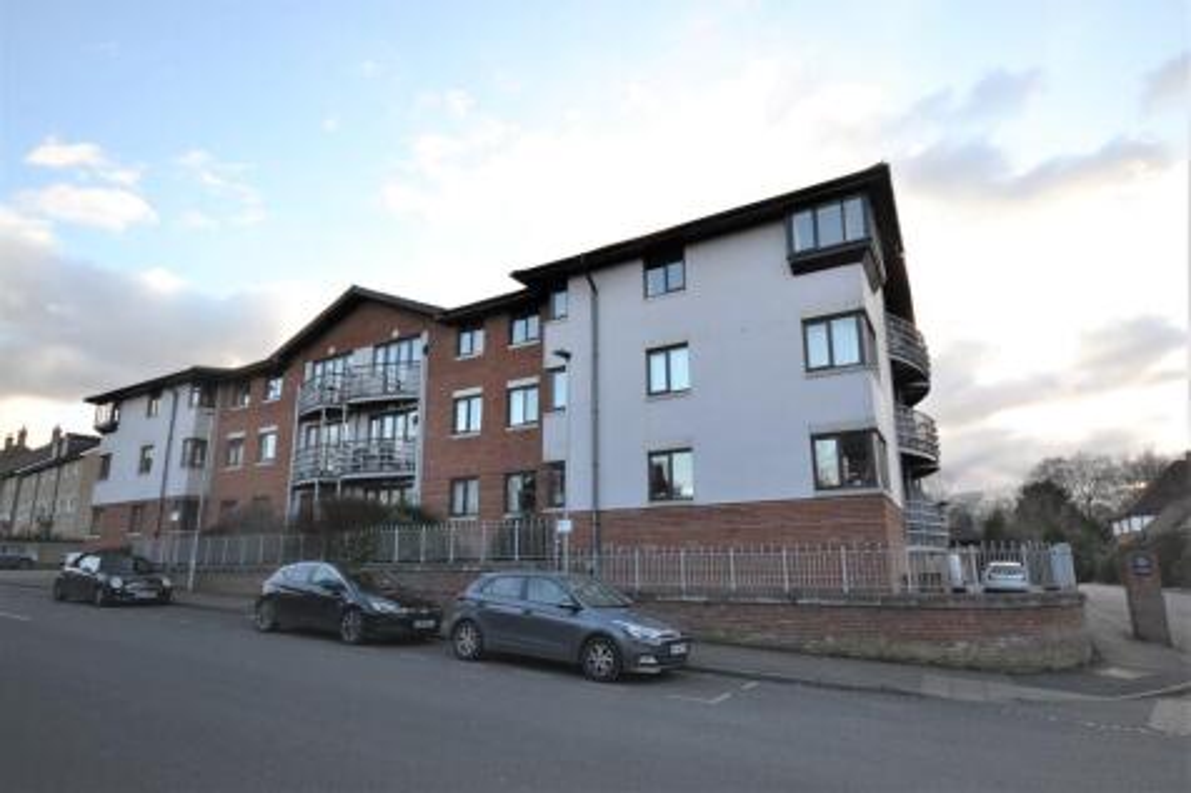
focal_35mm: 17
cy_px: 396
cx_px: 596
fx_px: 570
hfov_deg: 92.5
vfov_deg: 69.6
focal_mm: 11.5
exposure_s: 1/125
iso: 140
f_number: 5.6
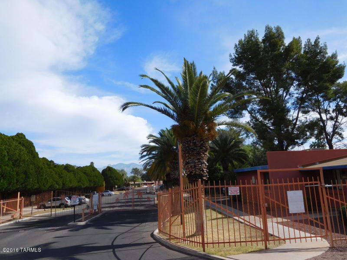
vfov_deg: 54.9
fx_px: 251
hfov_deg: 69.4
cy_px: 130
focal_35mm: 25
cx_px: 174
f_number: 6.8
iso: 125
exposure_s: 1/400
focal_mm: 4.5
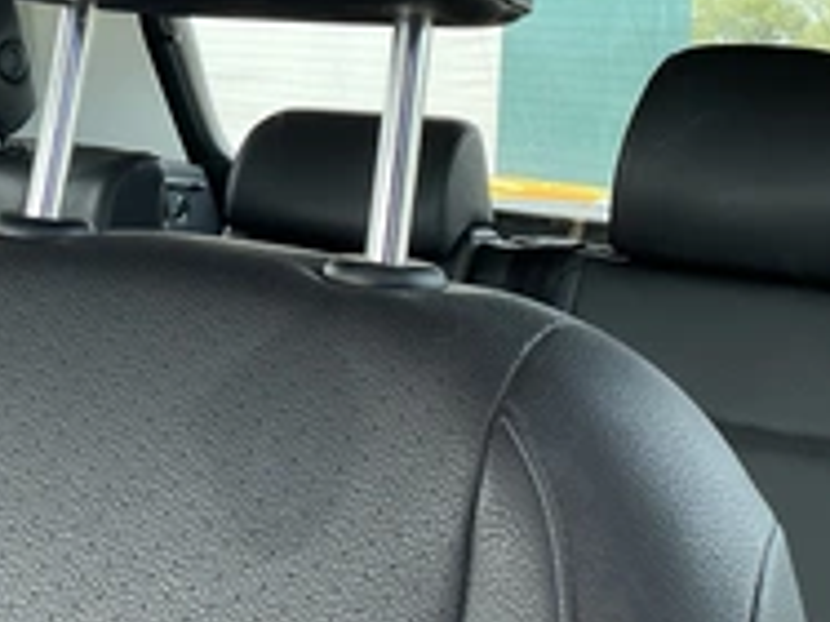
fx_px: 1438
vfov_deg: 23.1
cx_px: 257
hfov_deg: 31.9
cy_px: -40
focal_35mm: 60
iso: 25
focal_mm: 3
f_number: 1.8
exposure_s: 1/122
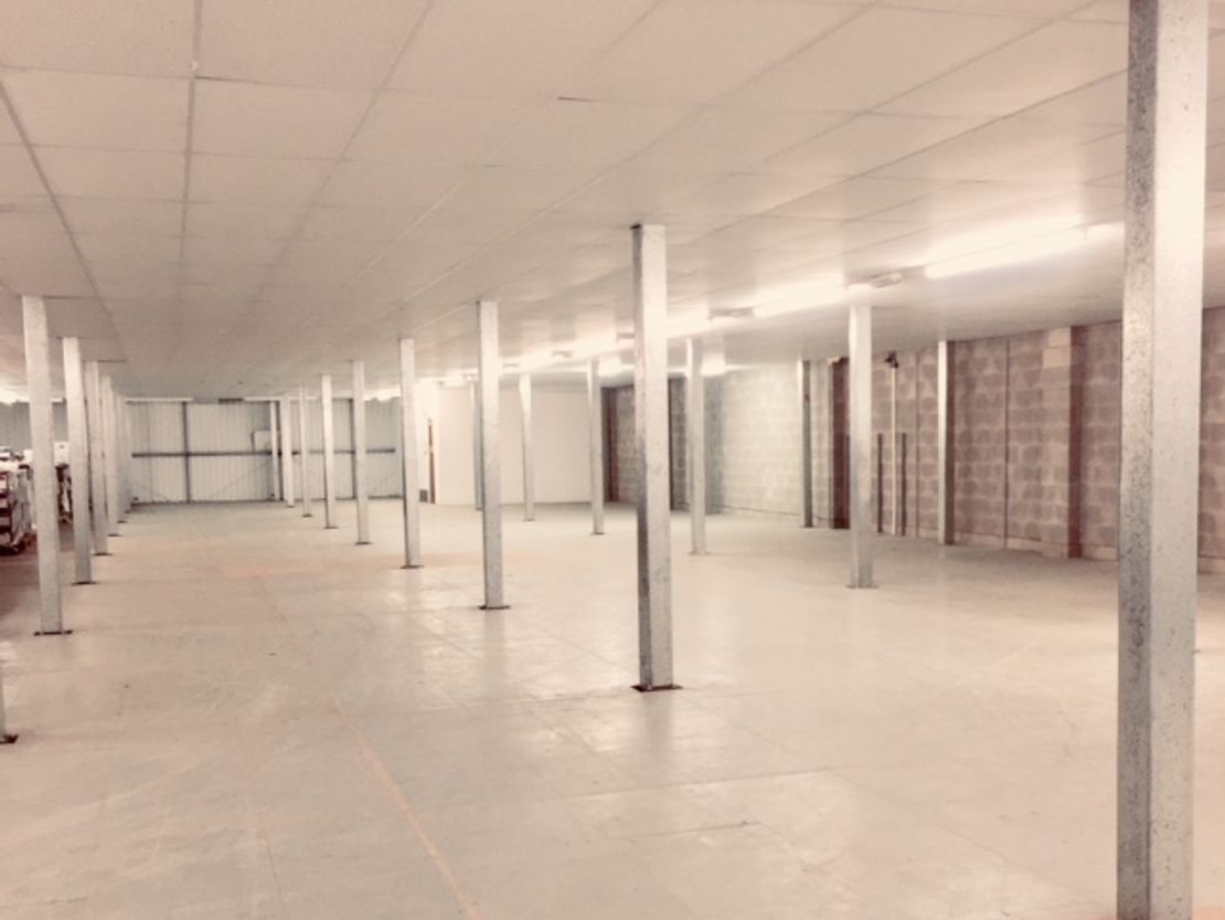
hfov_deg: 61.6
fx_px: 1026
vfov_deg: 48.2
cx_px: 612
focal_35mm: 29
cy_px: 460
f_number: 2.2
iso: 64
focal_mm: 4.15
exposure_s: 1/33
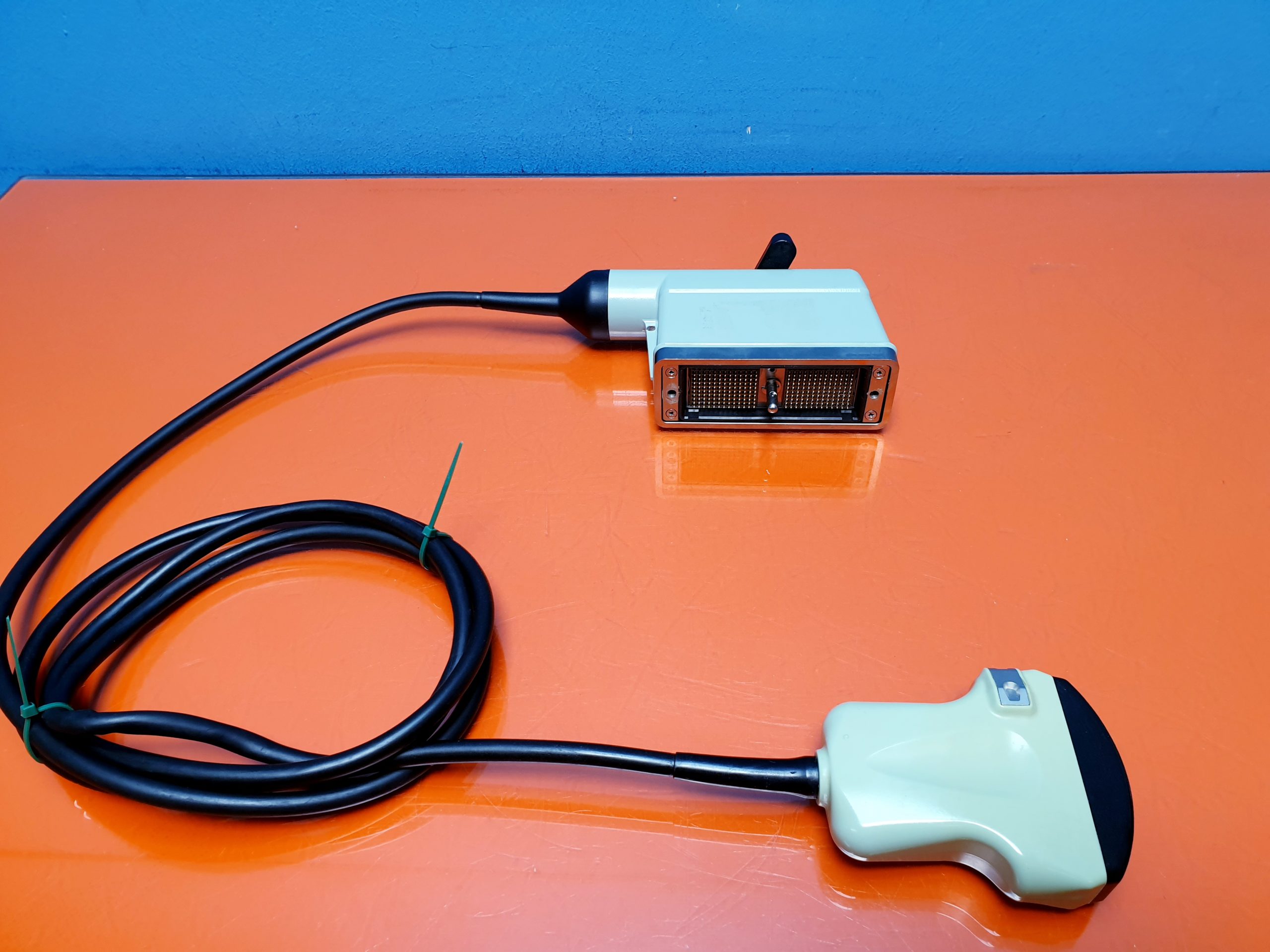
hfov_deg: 67.3
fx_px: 954
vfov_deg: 53.1
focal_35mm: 26
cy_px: 476
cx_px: 635
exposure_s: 1/50
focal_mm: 4.3
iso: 100
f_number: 2.4
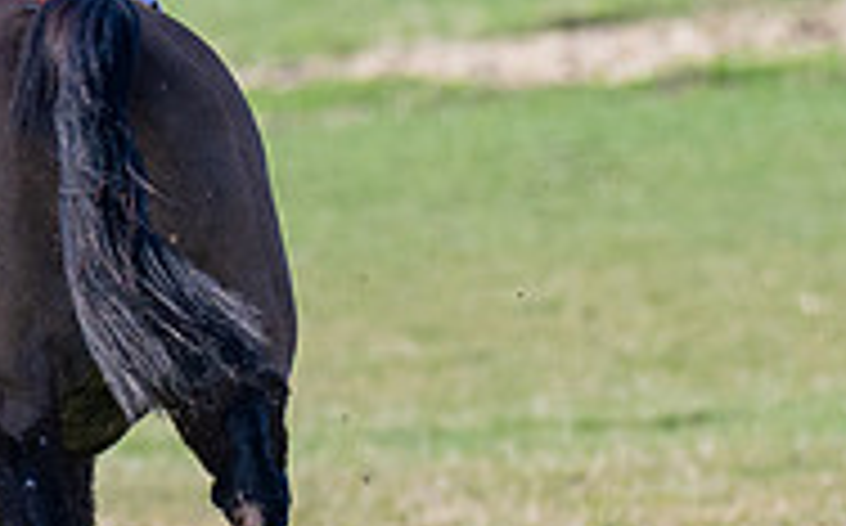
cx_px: -274
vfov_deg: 0.9
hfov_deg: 1.4
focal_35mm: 1511
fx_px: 34796
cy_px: 187
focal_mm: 200
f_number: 4
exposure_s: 1/1250
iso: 200
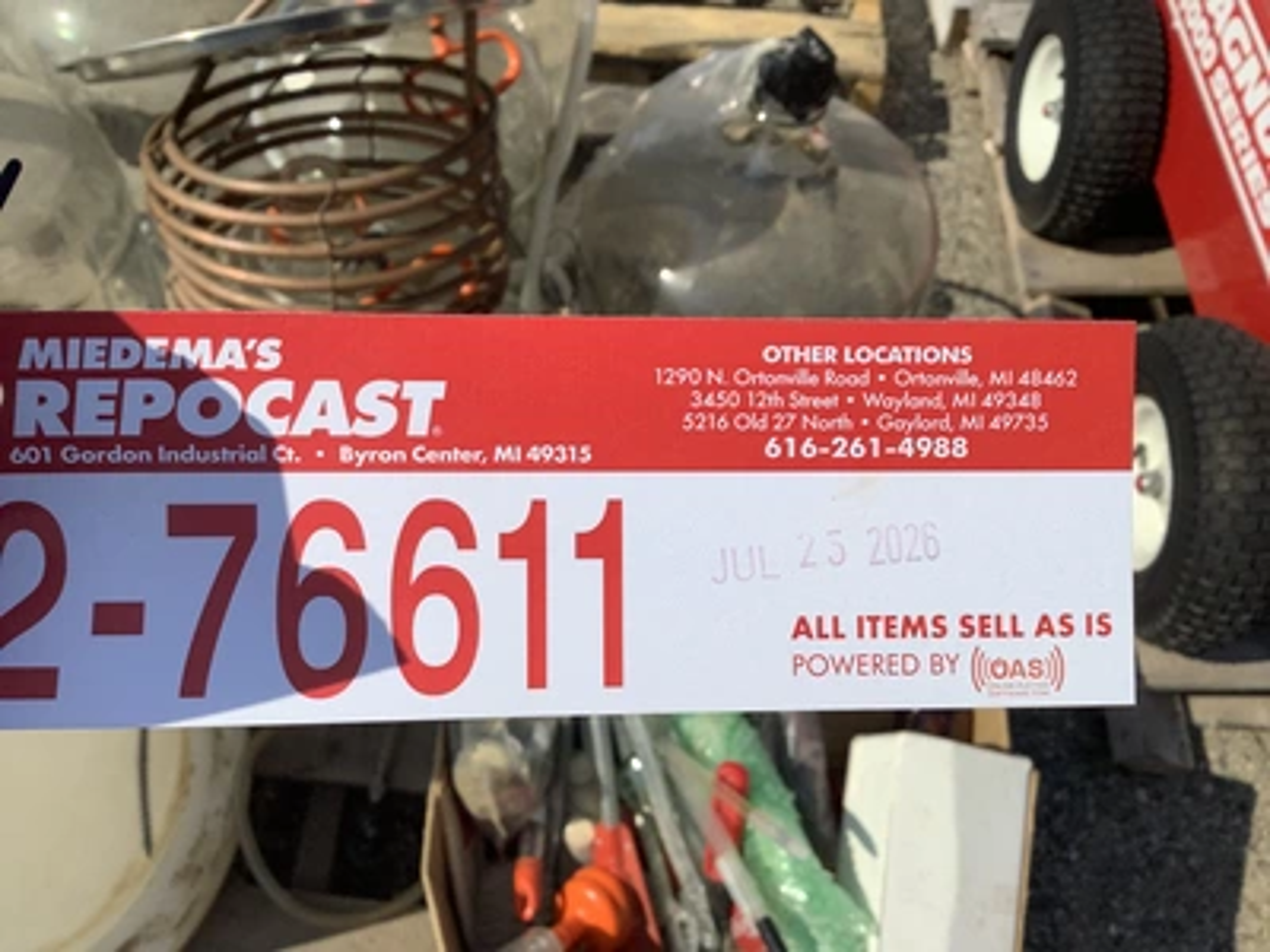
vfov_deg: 45.4
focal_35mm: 31
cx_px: 635
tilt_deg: -56.2
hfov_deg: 58.4
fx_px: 1137
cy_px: 476
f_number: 2.4
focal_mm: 3.3
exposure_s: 1/3021
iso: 25
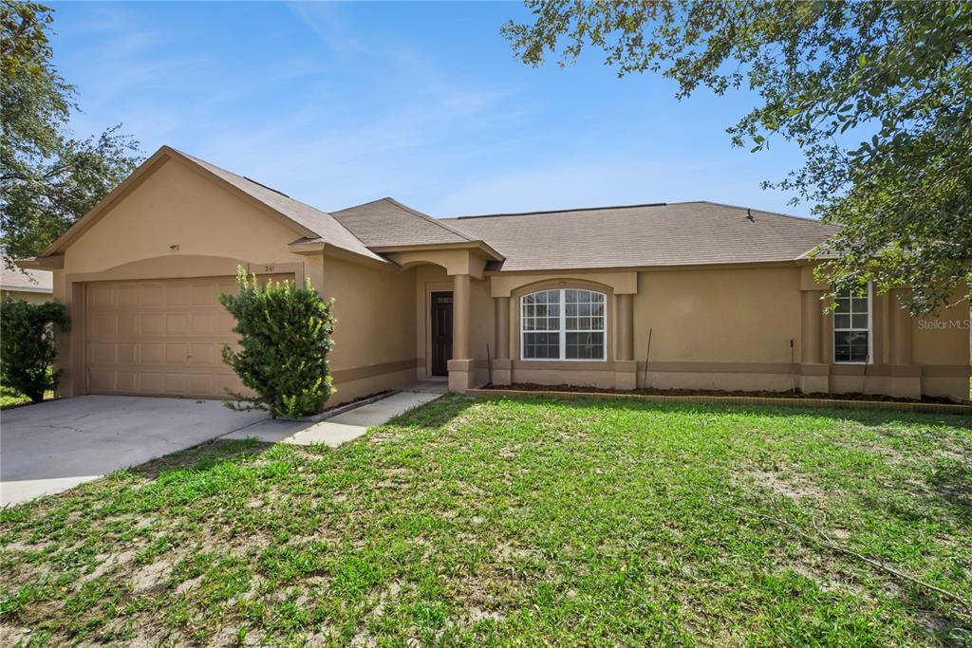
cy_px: 324
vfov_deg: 73.8
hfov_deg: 96.7
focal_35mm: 16
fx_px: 432
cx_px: 486
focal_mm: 16
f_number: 20
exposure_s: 1/50
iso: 125
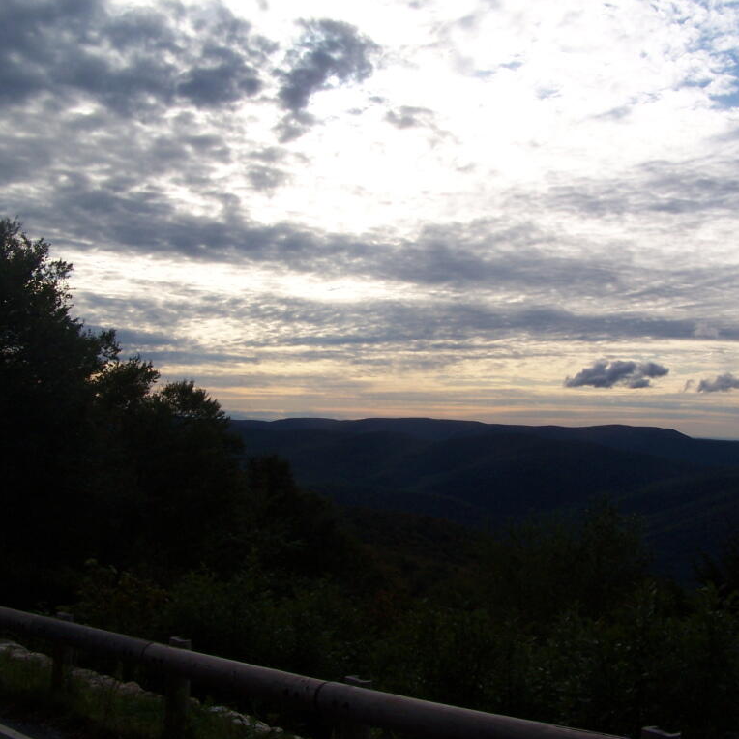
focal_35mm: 45
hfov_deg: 37.4
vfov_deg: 37.6
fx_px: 1087
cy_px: 370
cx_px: 432
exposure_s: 1/1000
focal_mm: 6.3
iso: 80
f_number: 5.6
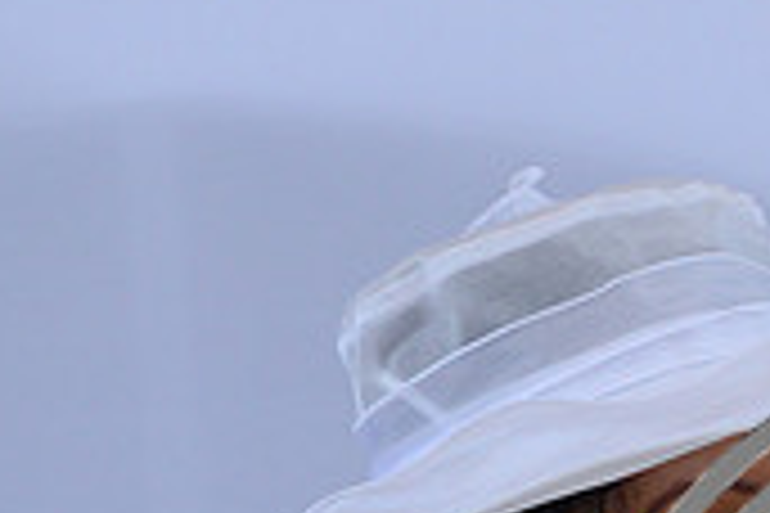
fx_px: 16276
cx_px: 1036
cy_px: 796
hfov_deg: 2.7
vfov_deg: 1.8
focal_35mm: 761
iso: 800
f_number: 2.8
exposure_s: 1/320
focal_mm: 150
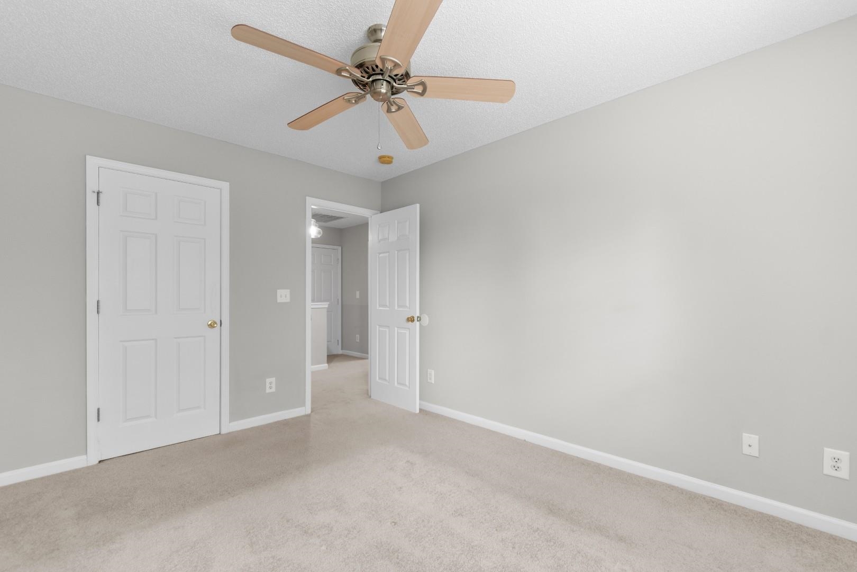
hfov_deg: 100.4
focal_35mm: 15
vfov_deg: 77.3
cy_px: 286
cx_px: 428
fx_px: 357
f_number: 4.5
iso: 100
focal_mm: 10
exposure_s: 1/3
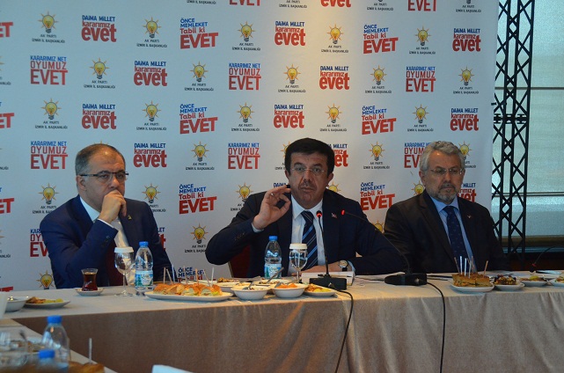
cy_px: 186
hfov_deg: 20.7
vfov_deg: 13.7
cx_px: 282
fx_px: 1547
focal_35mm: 99
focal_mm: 66
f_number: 5.3
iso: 2800
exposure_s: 1/125
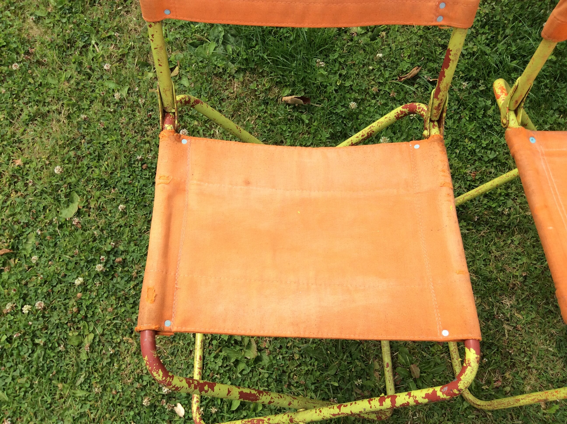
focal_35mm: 32
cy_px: 212
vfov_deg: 44.1
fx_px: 523
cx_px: 284
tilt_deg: -66.1
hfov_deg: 56.9
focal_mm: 3.3
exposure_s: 1/724
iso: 32
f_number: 2.4
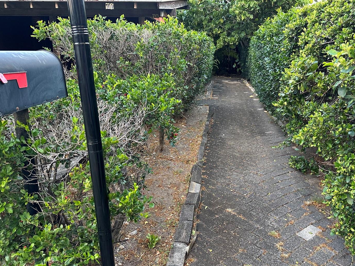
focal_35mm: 28
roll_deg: -1.8
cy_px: 136
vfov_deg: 49.8
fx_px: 287
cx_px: 202
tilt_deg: -17.2
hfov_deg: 63.2
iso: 250
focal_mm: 6.86
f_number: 1.78
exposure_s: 1/118
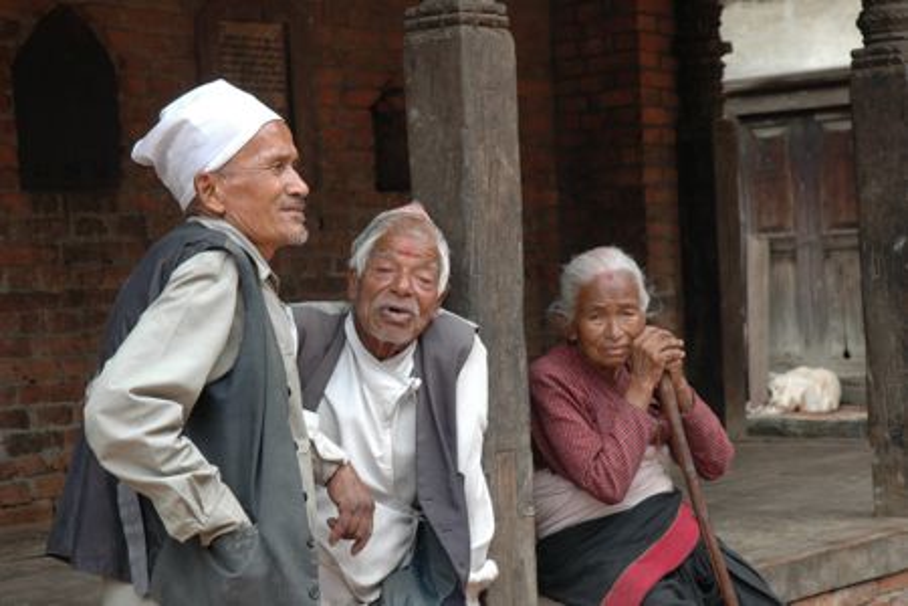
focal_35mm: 82
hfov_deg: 24.6
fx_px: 2081
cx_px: 454
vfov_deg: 16.6
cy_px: 303
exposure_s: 1/200
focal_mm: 55
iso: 400
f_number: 7.1
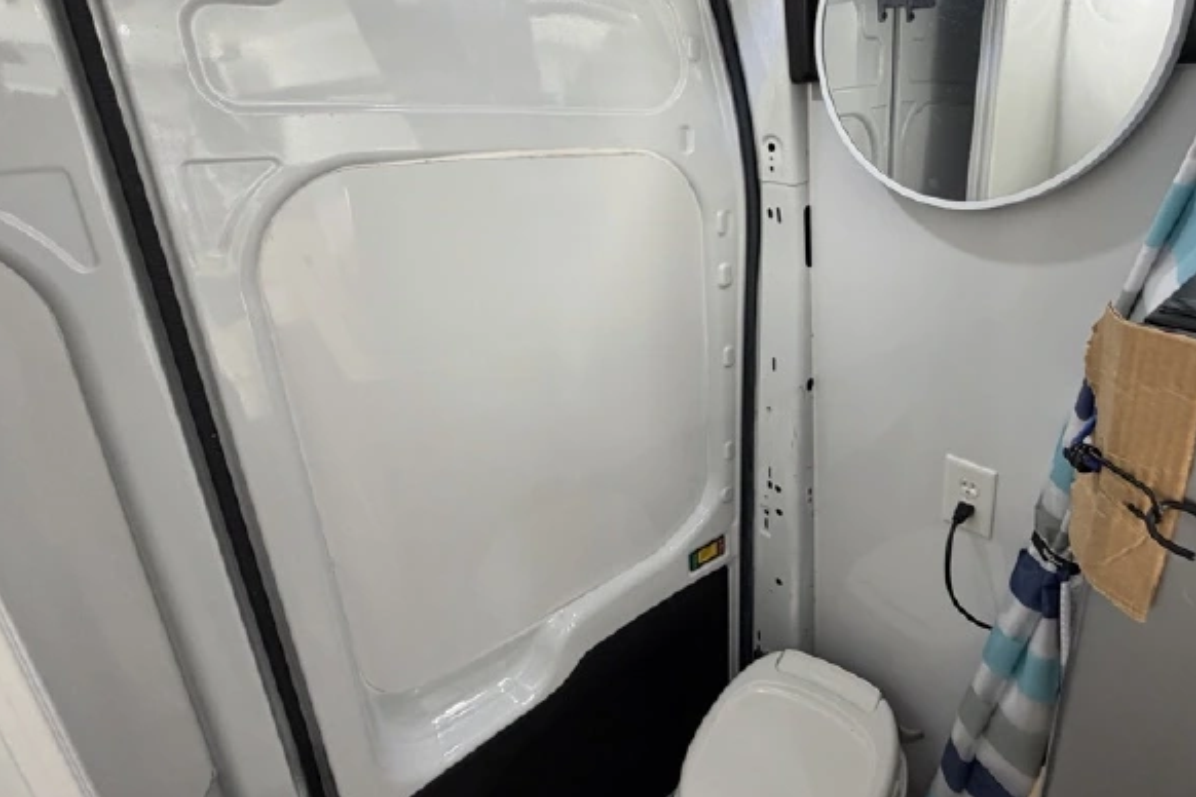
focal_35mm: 20
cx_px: 736
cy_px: 316
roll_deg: +1.8
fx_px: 664
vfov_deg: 61.4
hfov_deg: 82.6
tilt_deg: -17.2
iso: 250
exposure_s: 1/121
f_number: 2.2
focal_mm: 2.22
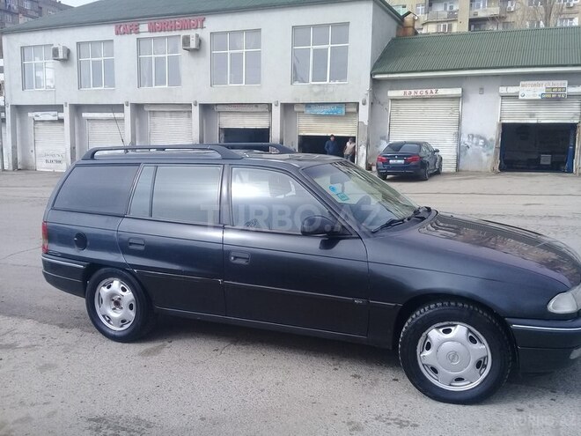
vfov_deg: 45.4
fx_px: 520
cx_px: 290
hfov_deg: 58.4
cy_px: 218
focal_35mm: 31
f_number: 2.2
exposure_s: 1/1048
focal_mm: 3.3
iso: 50
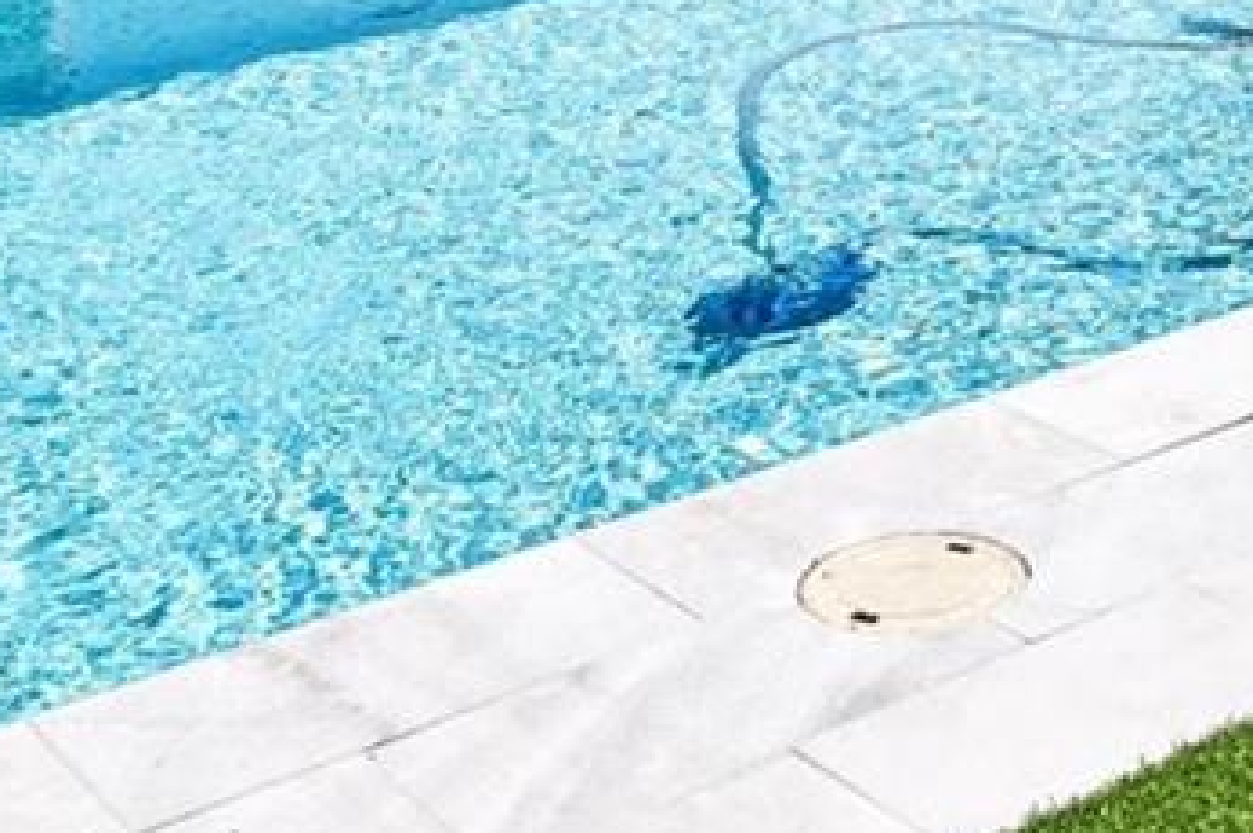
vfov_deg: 15.8
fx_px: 2573
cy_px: -634
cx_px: 1344
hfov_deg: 25.6
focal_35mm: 74
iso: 400
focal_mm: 16
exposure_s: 1/1250
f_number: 8
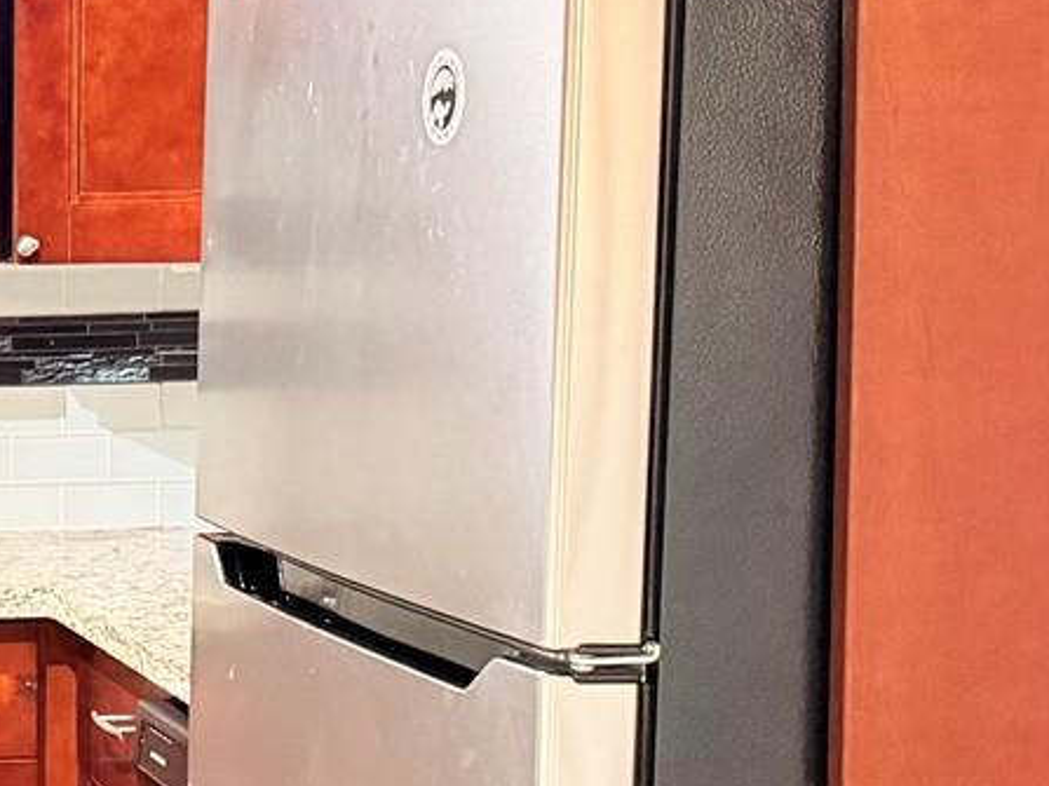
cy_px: 439
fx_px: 2605
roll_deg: +0.8
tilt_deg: -5.8
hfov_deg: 20.0
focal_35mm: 86
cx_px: -469
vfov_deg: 17.2
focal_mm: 6.76
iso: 640
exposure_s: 1/40
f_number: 1.78
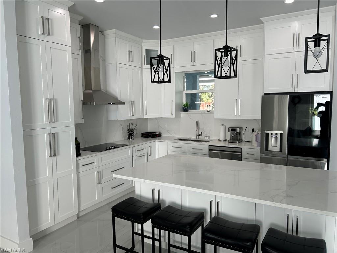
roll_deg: +0.8
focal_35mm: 26
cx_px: 168
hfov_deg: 67.3
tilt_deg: -5.3
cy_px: 126
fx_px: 253
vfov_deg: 53.1
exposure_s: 1/120
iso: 32
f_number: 1.5
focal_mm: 5.7
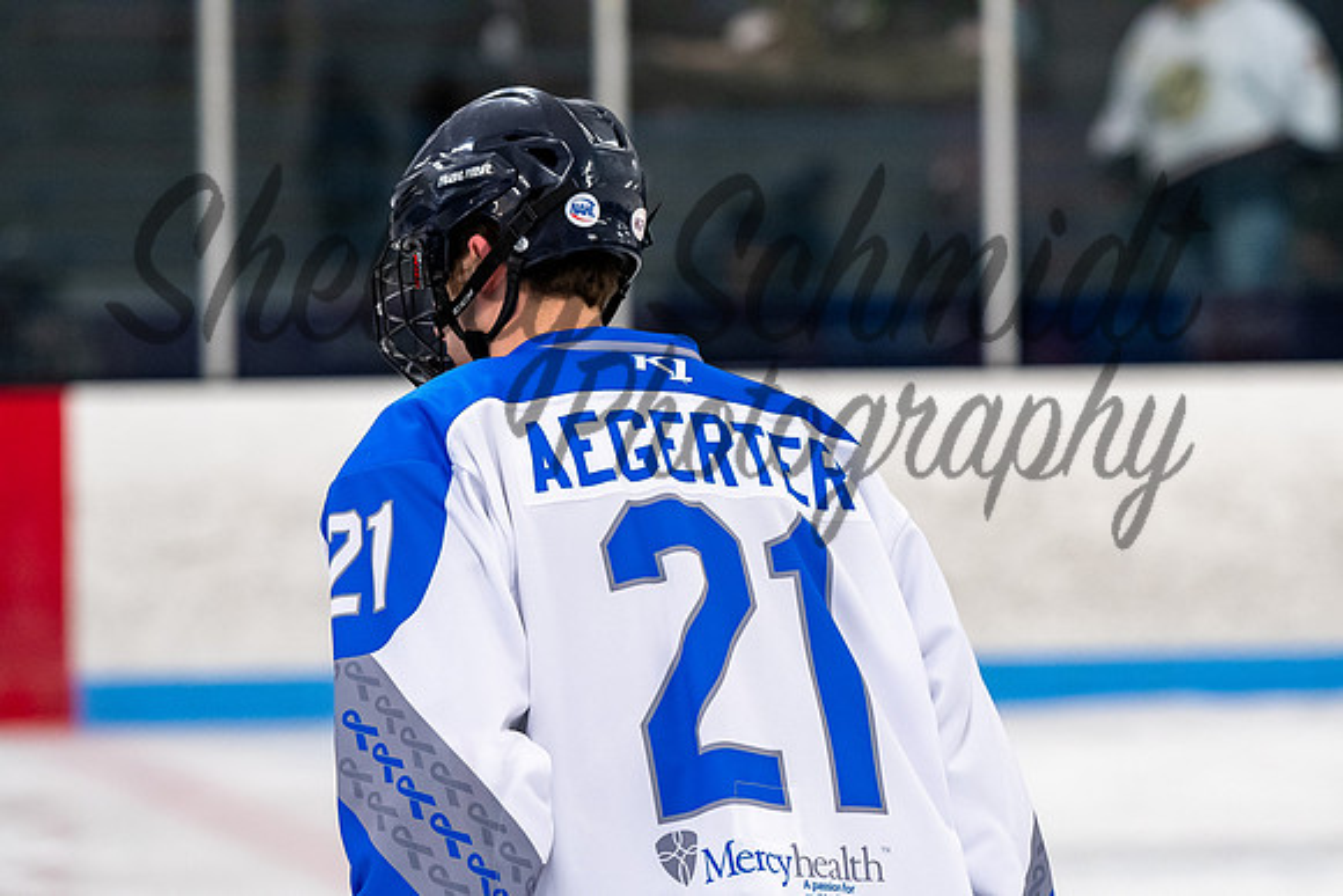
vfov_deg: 5.7
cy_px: 495
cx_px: 743
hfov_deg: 8.6
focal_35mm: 241
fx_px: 8974
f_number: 3.2
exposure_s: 1/800
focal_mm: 145
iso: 2000
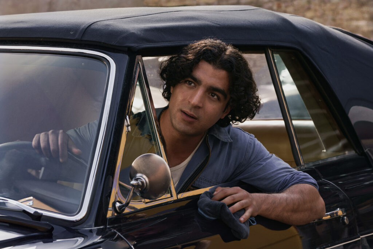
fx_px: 1005
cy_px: 124
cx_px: 186
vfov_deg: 14.1
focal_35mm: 97
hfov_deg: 21.0
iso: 400
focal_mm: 97
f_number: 8
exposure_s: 1/320
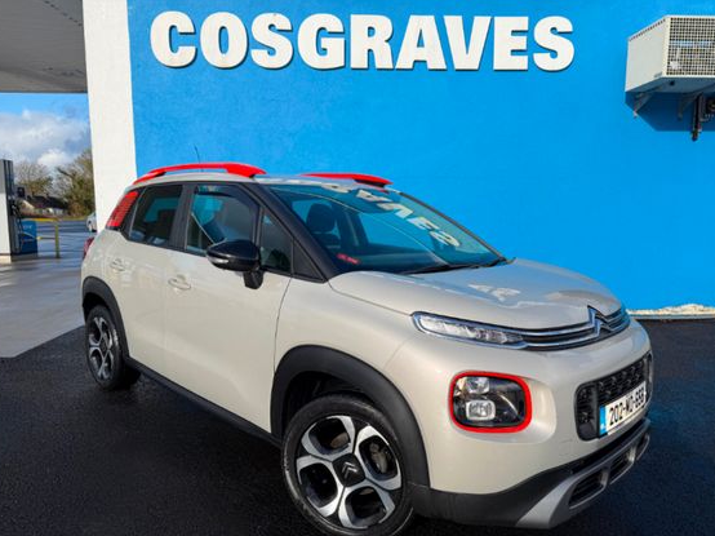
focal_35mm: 26
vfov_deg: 53.0
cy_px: 289
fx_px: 537
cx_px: 368
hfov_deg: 67.3
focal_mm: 6.76
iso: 80
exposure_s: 1/3021
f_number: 1.78
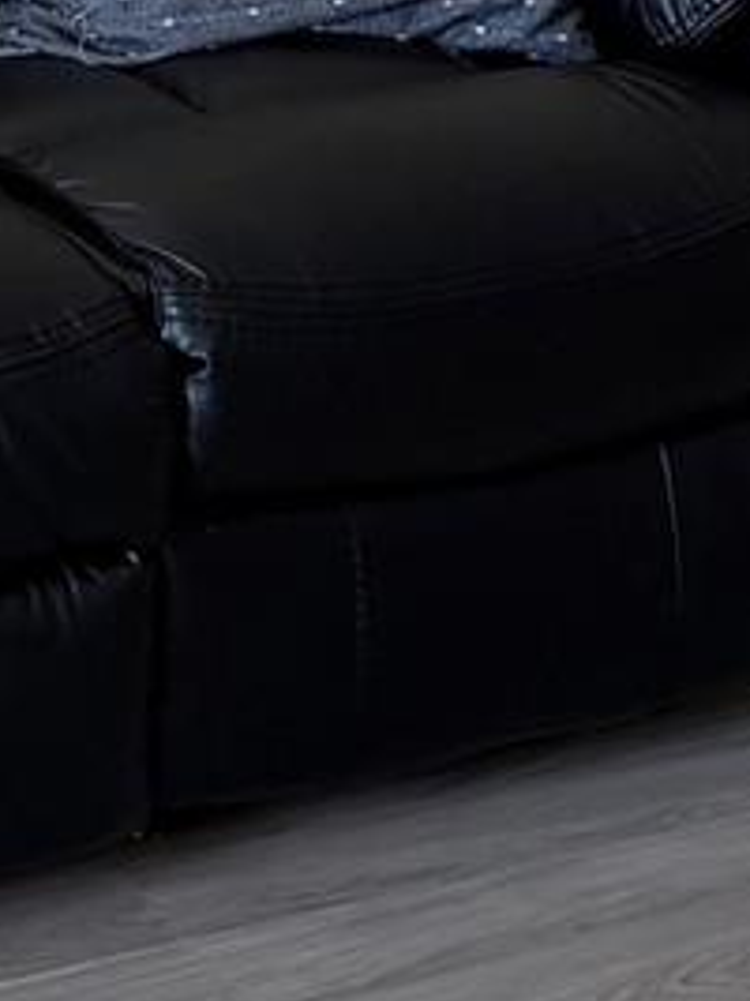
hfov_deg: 10.6
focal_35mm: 138
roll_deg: +0.2
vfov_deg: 13.1
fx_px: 3990
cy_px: -727
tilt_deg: -6.4
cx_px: -124
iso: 160
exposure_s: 1/121
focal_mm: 6.76
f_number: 1.78
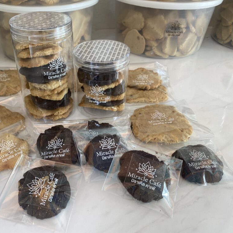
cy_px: 117
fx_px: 236
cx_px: 86
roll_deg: +0.5
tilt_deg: -36.9
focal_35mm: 31
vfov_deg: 52.5
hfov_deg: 51.9
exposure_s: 1/100
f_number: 1.8
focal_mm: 4.25
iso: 80
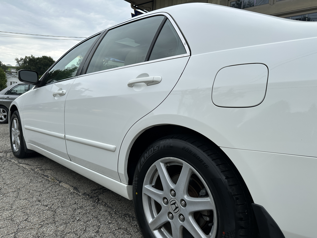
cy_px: 119
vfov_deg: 56.8
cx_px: 158
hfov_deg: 71.6
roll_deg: -3.1
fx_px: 220
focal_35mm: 24
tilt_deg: -3.5
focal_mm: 6.86
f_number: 1.78
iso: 80
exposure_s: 1/1721
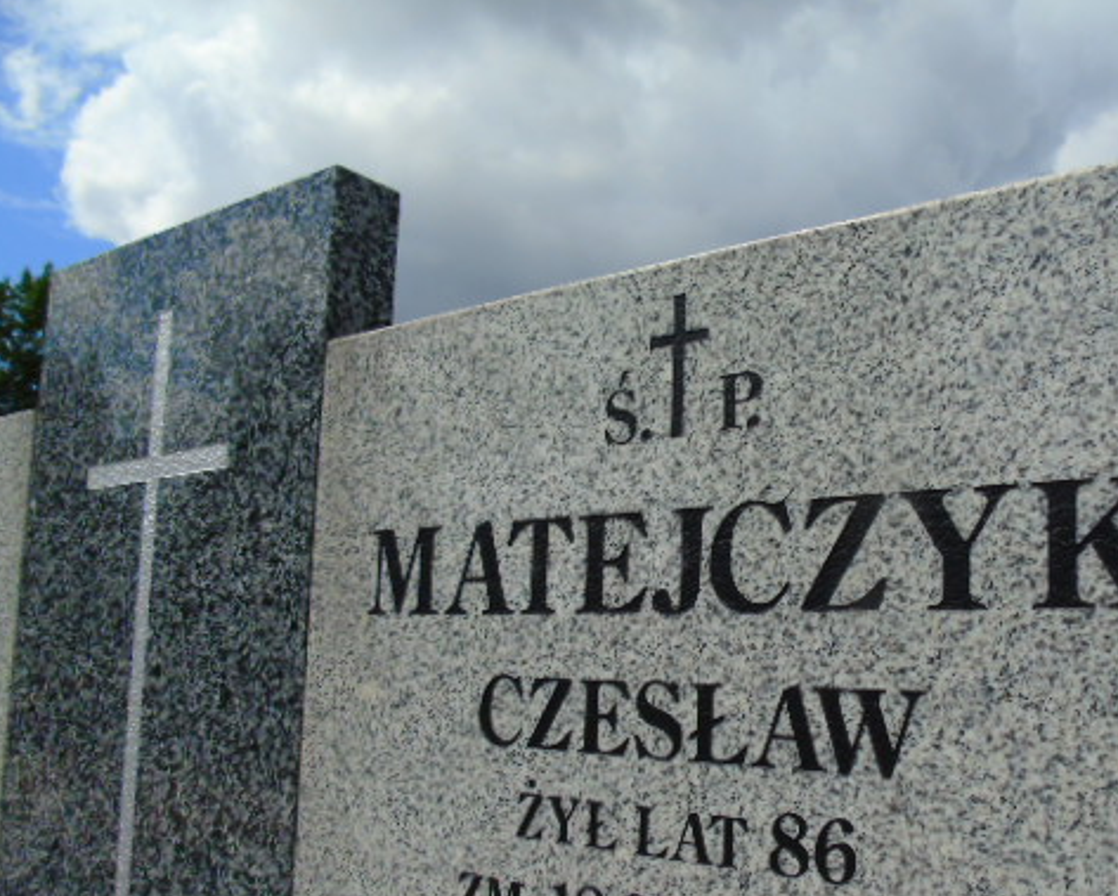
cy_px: 541
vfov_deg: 44.3
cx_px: 740
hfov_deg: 53.2
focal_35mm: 33
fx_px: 1093
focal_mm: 4.4
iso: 80
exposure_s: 1/2000
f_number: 3.4
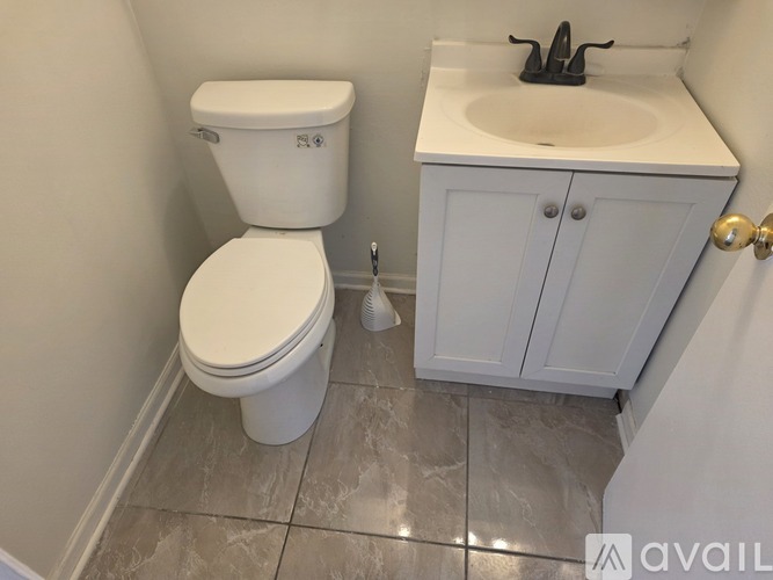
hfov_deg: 73.9
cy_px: 290
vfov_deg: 58.9
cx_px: 386
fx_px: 514
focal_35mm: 23
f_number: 1.7
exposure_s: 1/120
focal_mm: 6.25
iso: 125
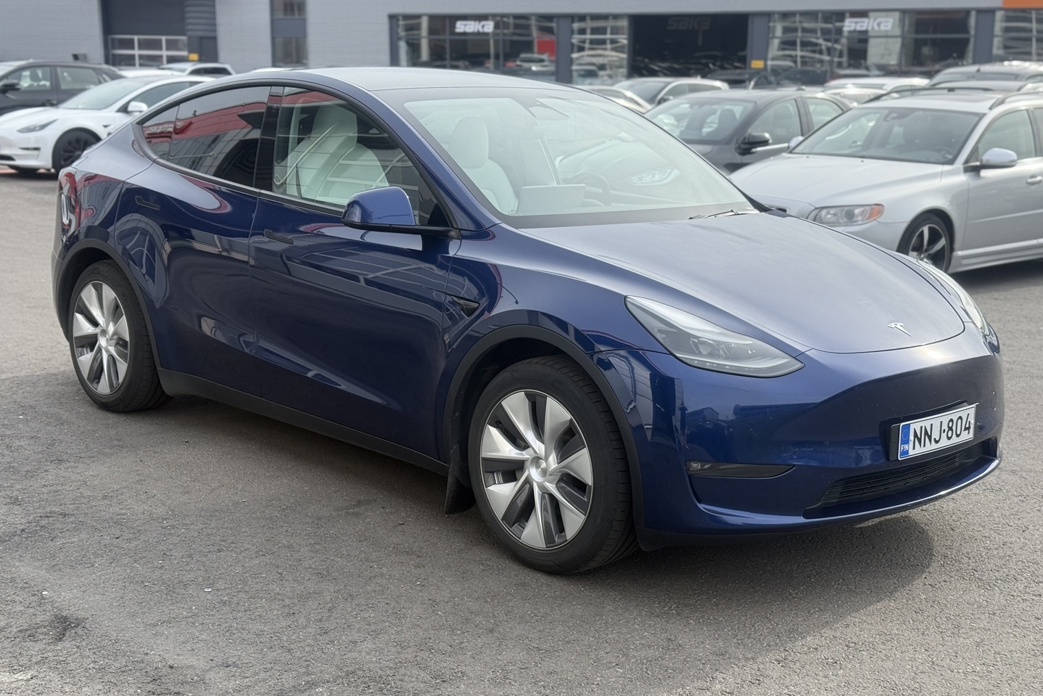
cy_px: 360
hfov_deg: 39.6
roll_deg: +0.2
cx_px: 522
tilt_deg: -11.8
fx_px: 1449
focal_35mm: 50
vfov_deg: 27.0
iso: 64
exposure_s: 1/1513
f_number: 1.78
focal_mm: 6.76
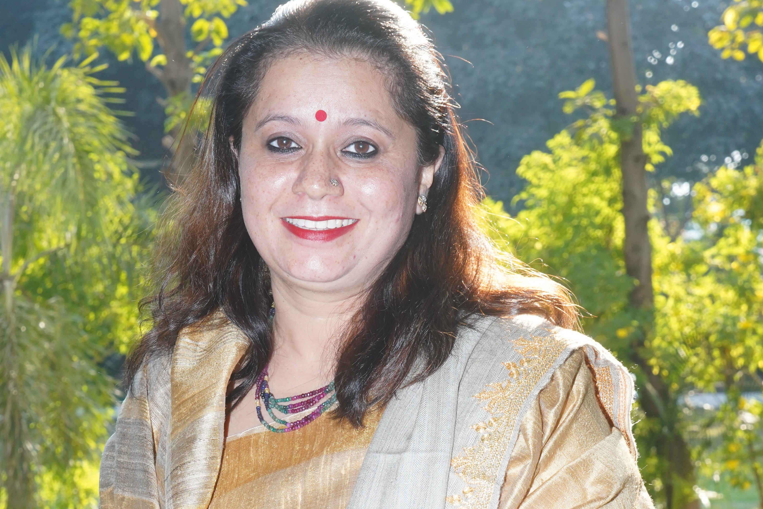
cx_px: 383
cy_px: 472
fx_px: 2183
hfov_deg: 19.8
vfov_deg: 13.2
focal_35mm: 103
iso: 1600
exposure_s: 1/160
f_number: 13
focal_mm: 68
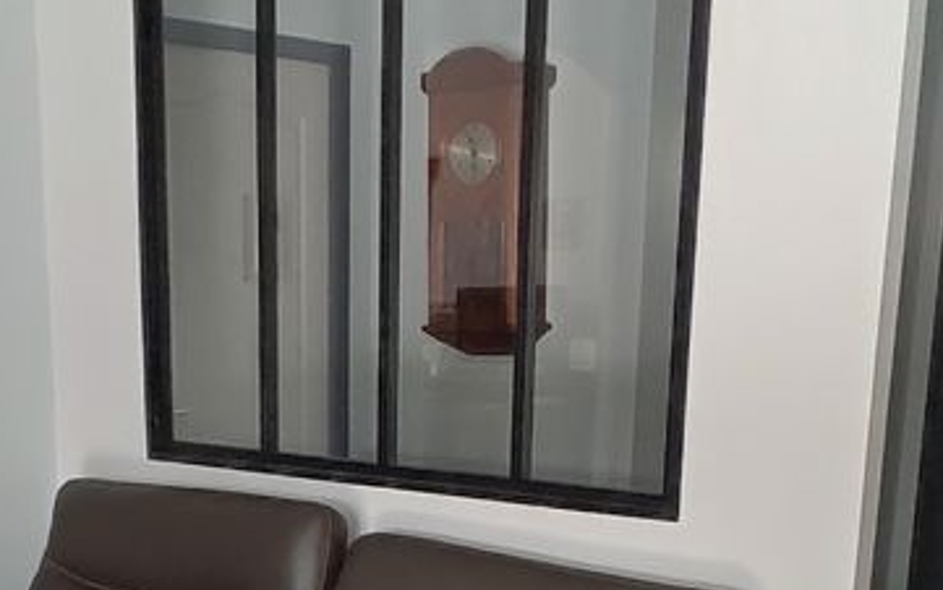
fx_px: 1208
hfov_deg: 42.2
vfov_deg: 25.1
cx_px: 329
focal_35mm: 47
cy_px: 680
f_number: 2.2
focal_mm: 1.65
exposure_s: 1/50
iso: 376
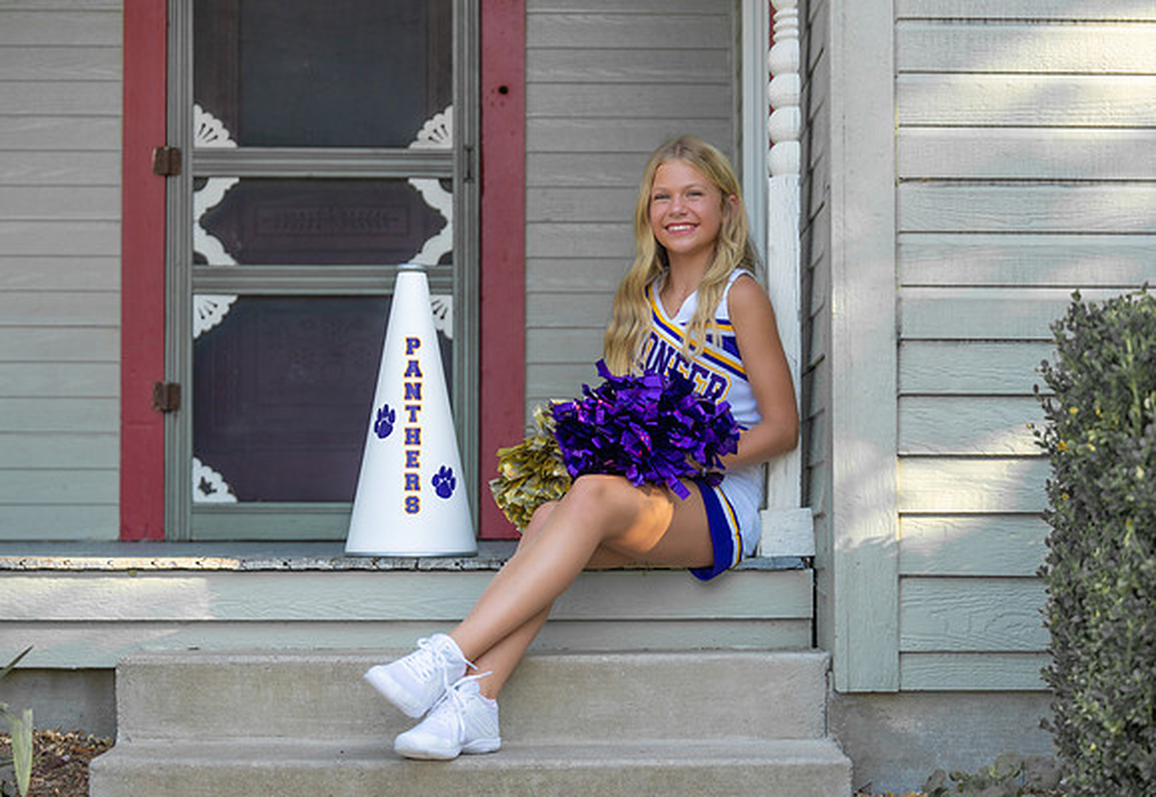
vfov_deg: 17.6
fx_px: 2582
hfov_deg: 25.2
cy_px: 438
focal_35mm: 80
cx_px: 655
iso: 125
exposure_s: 1/320
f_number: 2.8
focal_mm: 70
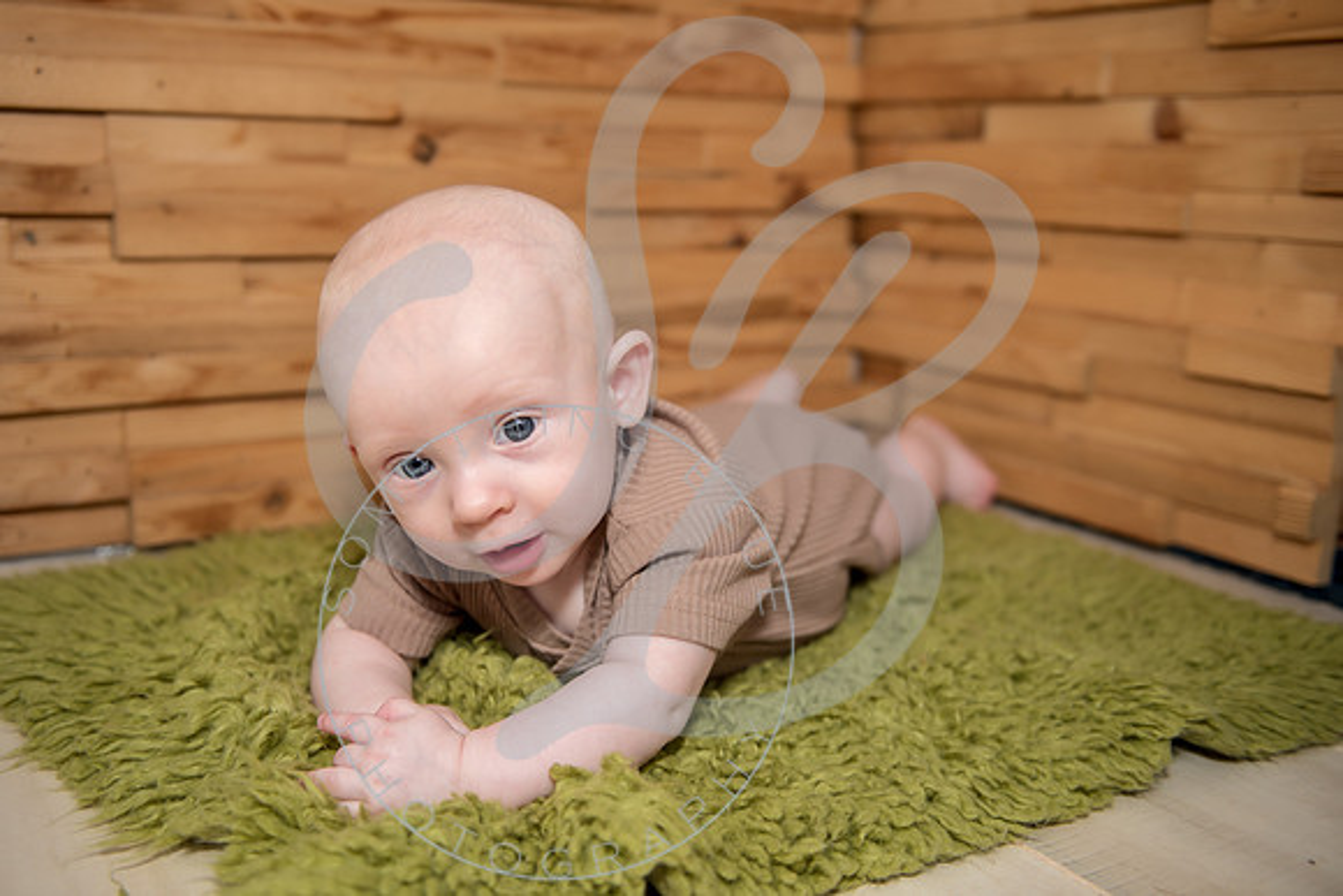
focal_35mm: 35
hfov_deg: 54.4
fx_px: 1304
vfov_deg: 37.9
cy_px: 407
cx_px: 610
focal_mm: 32
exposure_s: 1/125
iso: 100
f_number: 2.8
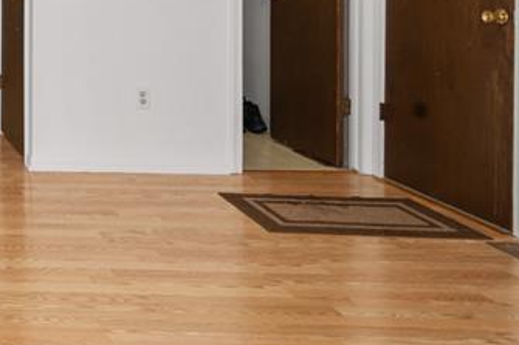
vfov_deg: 24.4
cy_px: -26
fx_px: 749
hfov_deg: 29.3
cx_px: -186
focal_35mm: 52
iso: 320
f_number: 8
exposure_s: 1/40
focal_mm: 17
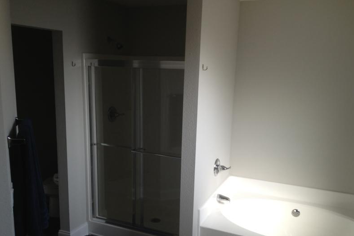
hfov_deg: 51.9
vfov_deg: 35.9
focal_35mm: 37
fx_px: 364
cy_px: 134
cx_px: 179
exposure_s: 1/40
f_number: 2.4
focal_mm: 4.28
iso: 50
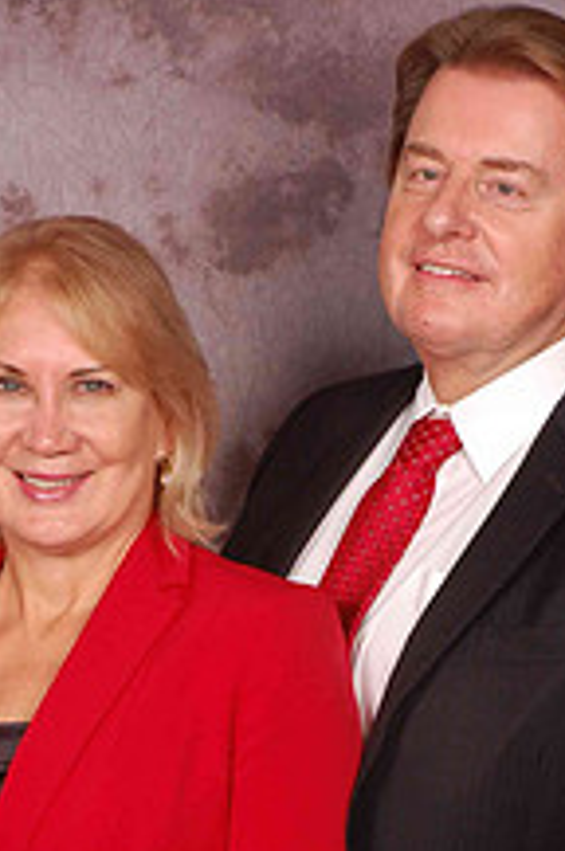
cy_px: 749
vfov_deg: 13.7
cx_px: 269
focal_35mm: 149
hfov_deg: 9.2
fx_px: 3519
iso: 200
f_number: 10
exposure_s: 1/125
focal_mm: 48
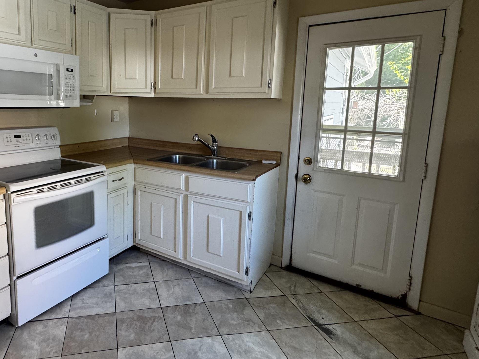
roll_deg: -0.7
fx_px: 304
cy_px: 145
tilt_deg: -8.6
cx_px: 156
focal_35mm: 22
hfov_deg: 73.8
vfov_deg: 60.6
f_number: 2.2
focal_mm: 2.22
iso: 250
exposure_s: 1/120
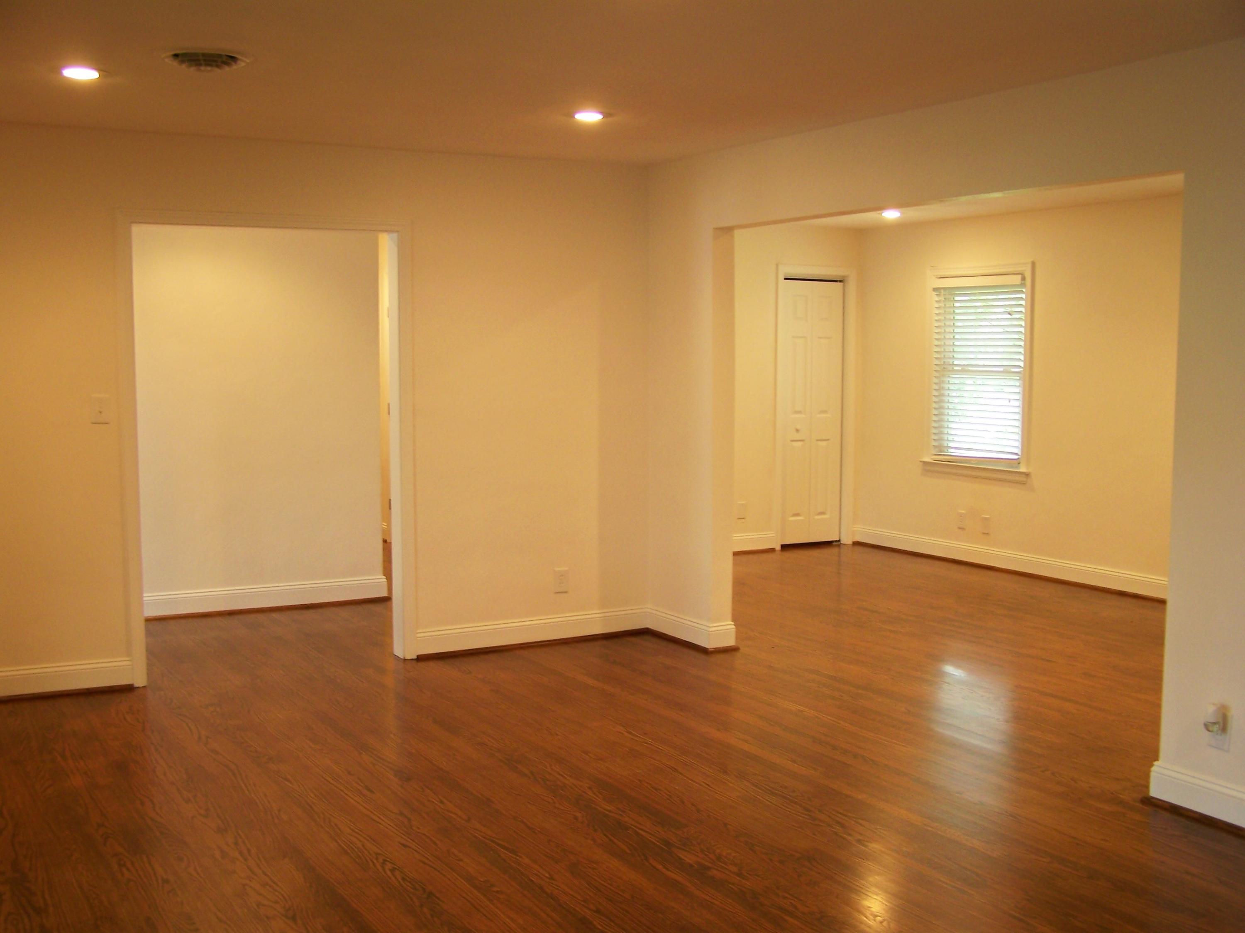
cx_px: 622
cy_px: 466
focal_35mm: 38
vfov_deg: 37.7
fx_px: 1367
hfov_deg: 49.0
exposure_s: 1/6
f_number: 2.8
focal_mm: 6.3
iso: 64
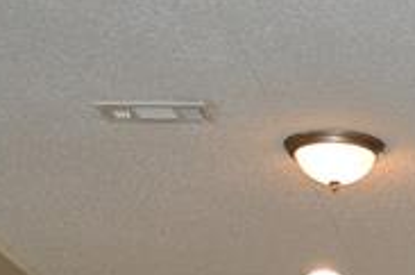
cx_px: 553
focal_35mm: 168
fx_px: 1932
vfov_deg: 7.7
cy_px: 618
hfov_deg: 11.9
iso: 400
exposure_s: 1/60
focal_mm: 20
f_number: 3.8
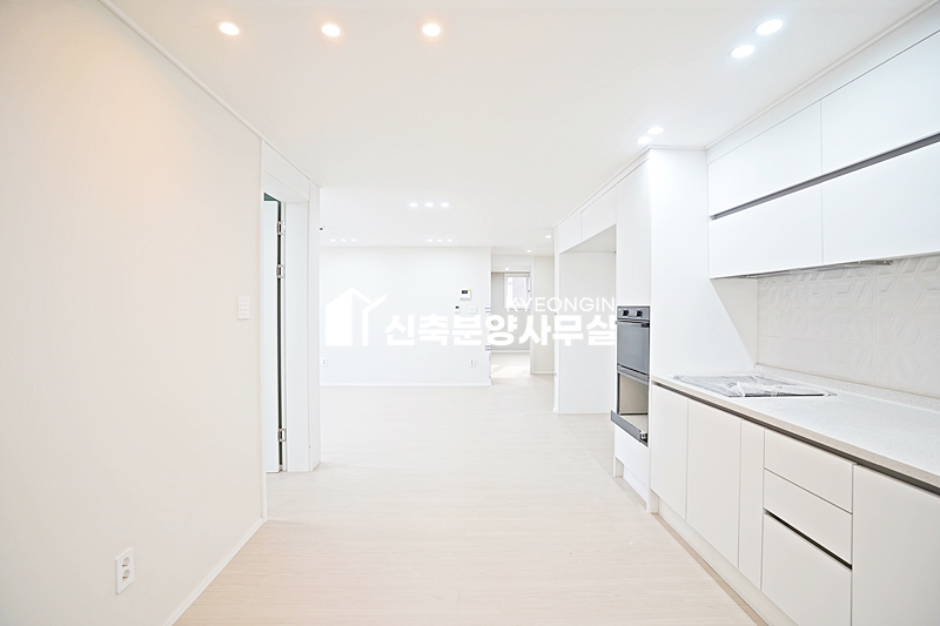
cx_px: 470
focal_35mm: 17
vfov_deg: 70.4
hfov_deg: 93.3
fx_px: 444
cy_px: 313
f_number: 4.5
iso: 250
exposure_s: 1/40
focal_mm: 17
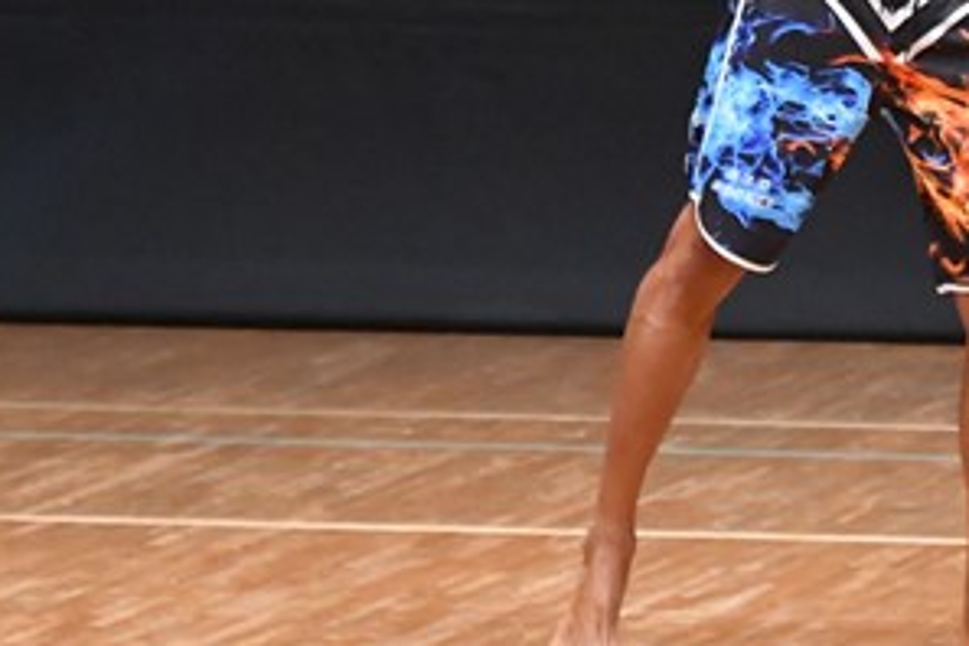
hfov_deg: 2.9
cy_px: 29
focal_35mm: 704
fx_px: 18948
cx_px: 909
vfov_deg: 2.0
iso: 8000
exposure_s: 1/400
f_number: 5.6
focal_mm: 180
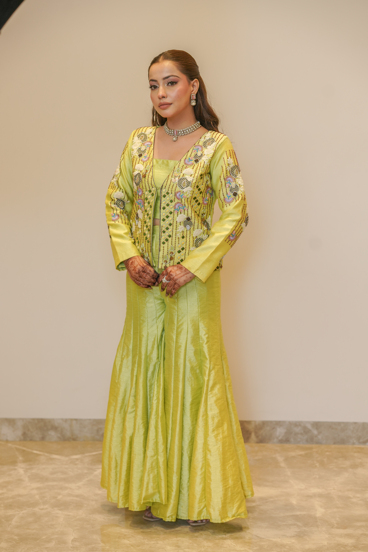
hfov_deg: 15.9
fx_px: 1319
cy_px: 276
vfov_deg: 23.6
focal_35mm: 86
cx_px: 184
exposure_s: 1/160
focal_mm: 85
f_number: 3.2
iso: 500
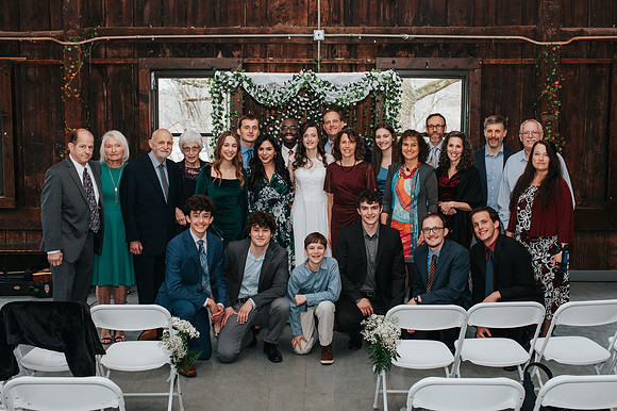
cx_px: 315
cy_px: 186
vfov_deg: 33.3
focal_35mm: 40
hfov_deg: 48.5
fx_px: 685
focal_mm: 35
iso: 1000
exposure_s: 1/200
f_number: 4.5
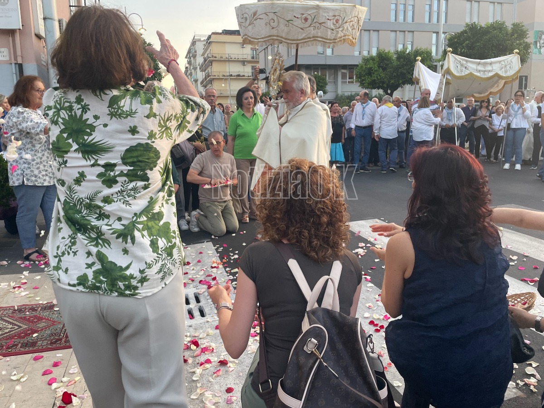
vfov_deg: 53.1
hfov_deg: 67.3
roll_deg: +2.5
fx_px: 409
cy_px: 204
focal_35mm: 26
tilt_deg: -9.7
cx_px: 272
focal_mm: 4.2
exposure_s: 1/121
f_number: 1.6
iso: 125
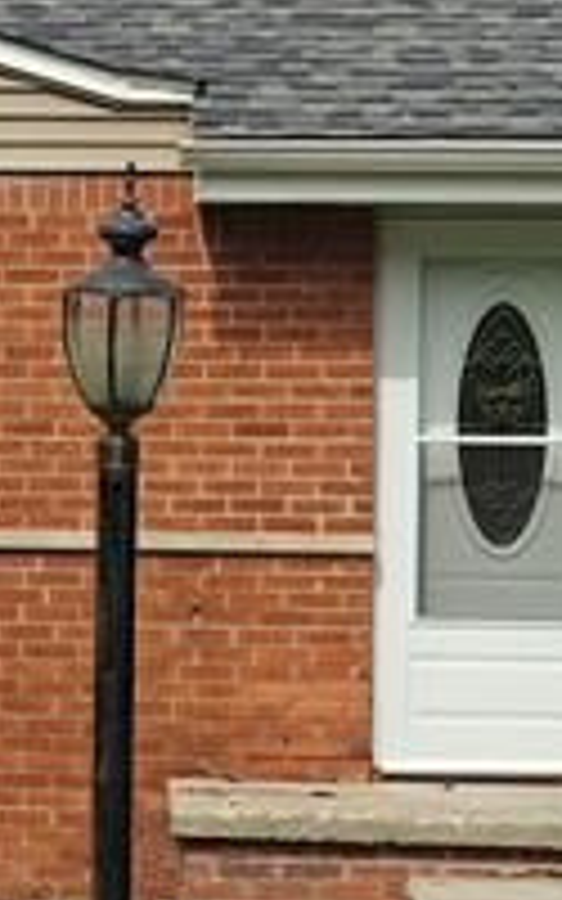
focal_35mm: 125
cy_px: 450
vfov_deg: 16.7
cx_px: -202
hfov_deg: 10.2
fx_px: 3063
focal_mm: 6.06
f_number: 4
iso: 50
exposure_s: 1/1661
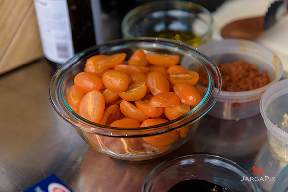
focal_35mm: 62
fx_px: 496
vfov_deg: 21.9
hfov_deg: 32.4
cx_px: 144
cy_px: 96
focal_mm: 62
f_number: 3.2
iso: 250
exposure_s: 1/2500
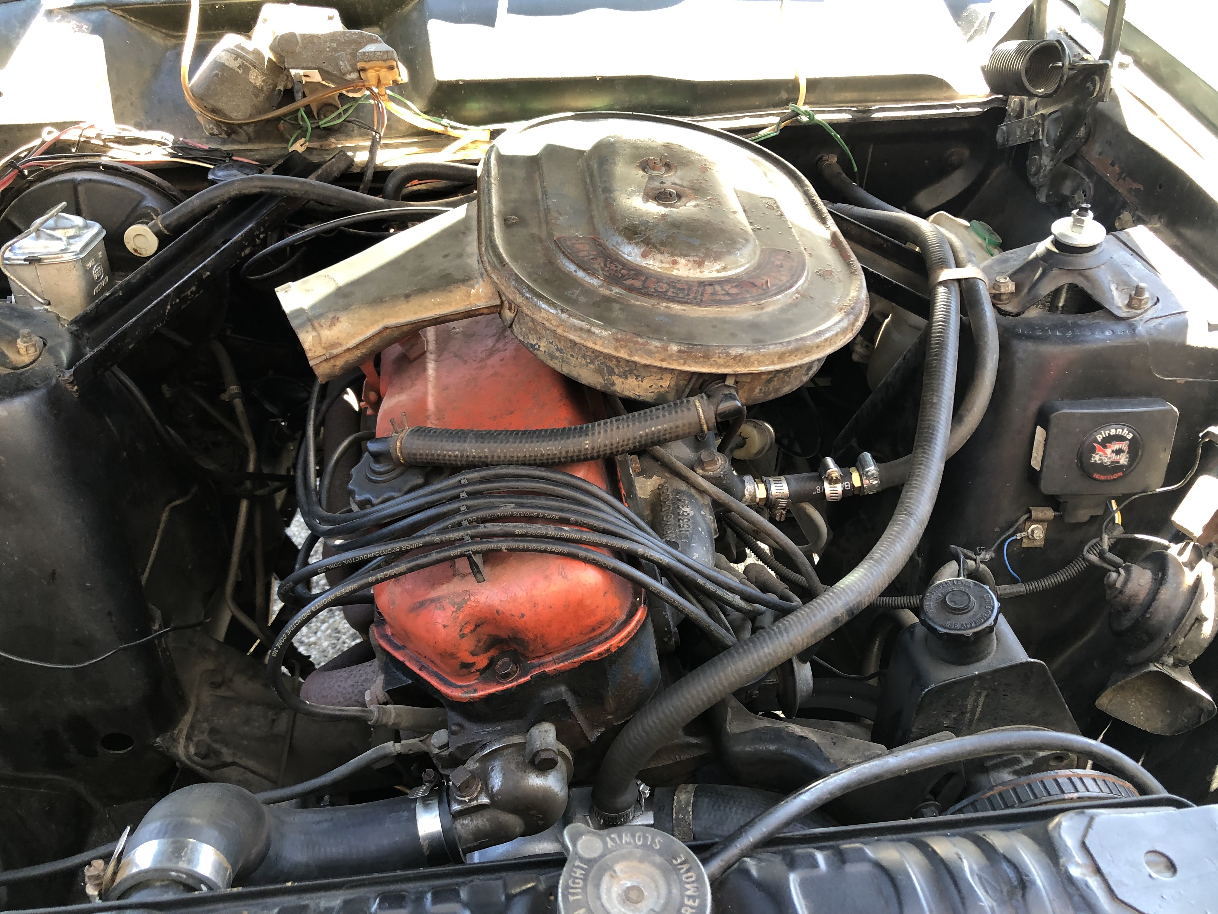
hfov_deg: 63.4
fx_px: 985
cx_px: 609
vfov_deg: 49.7
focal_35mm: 28
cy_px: 457
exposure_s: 1/33
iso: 25
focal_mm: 3.99
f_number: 1.8
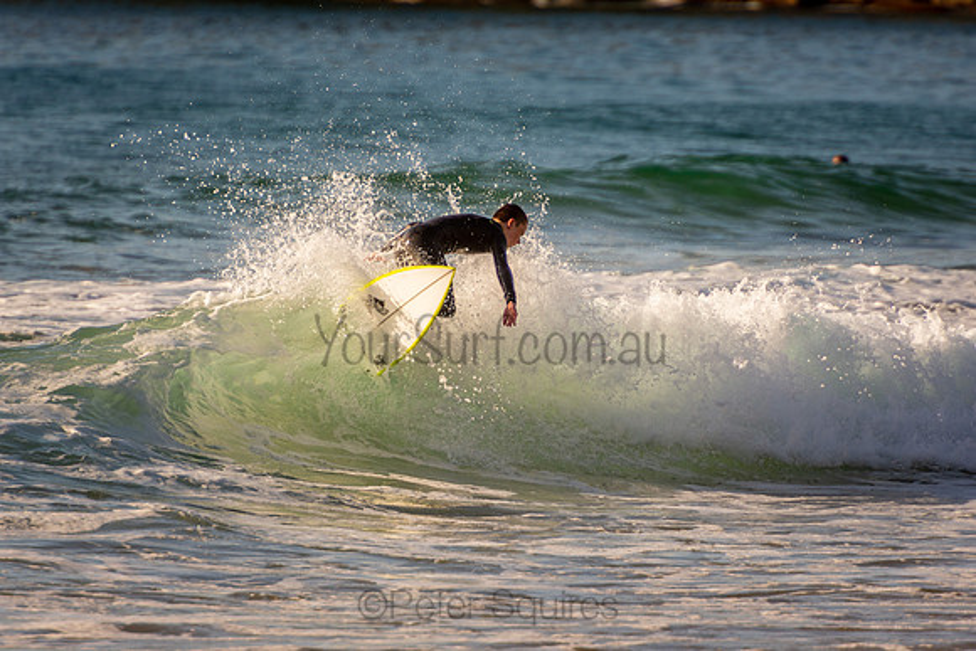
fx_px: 16270
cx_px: 488
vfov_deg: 2.3
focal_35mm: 600
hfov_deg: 3.4
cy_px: 326
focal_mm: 400
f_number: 5.6
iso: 320
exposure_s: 1/1250
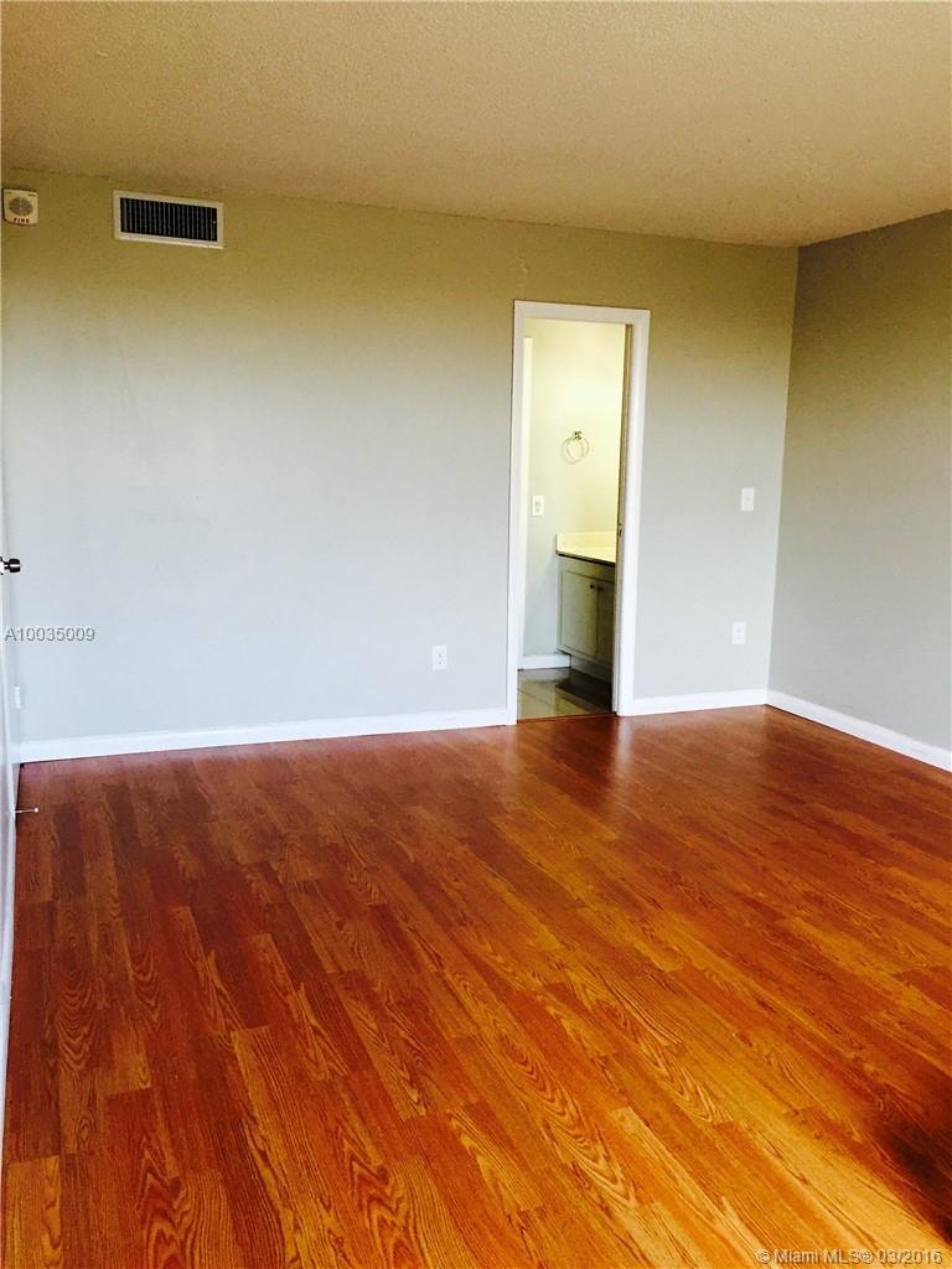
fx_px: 1063
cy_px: 634
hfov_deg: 48.2
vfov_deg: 61.7
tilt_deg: -11.0
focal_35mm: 29
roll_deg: -0.9
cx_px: 476
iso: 50
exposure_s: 1/30
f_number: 2.2
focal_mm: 4.15
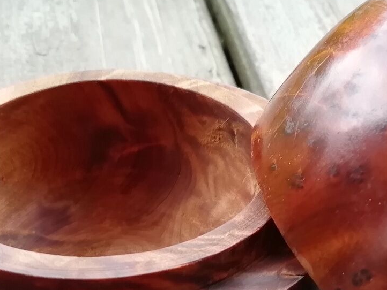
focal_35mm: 72
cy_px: 231
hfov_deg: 26.7
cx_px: 284
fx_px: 805
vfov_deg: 20.2
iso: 100
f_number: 2.2
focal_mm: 3.21
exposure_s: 1/33.3
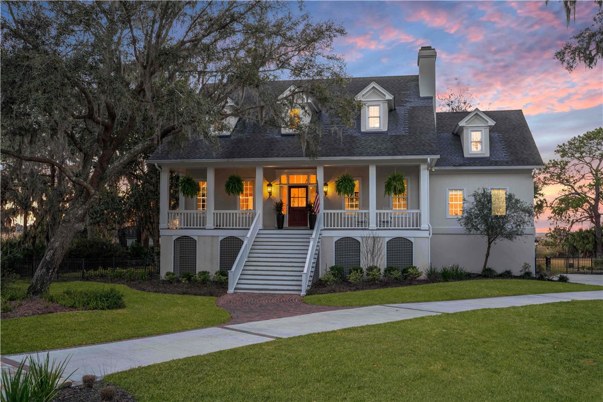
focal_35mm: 34
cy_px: 201
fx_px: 569
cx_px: 302
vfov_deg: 38.9
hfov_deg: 55.8
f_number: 7.1
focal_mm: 34
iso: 200
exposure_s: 1/60
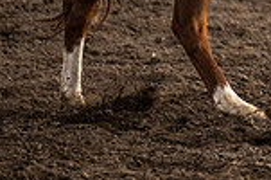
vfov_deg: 1.9
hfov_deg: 2.9
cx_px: 450
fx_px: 5409
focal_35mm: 720
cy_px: -175
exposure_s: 1/8000
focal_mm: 165
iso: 1250
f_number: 2.8
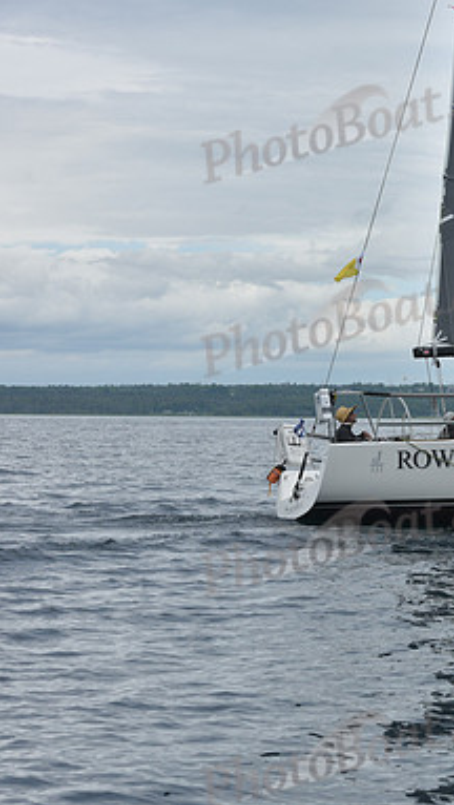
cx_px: 607
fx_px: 2371
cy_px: 402
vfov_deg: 19.3
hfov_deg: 10.7
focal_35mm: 111
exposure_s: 1/800
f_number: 9
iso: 250
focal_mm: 70
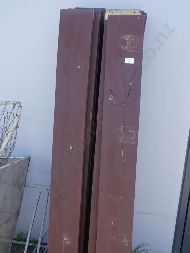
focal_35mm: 32
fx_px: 234
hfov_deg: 44.2
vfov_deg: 56.8
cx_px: 95
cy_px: 126
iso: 200
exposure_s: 1/160
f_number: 4.5
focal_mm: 16
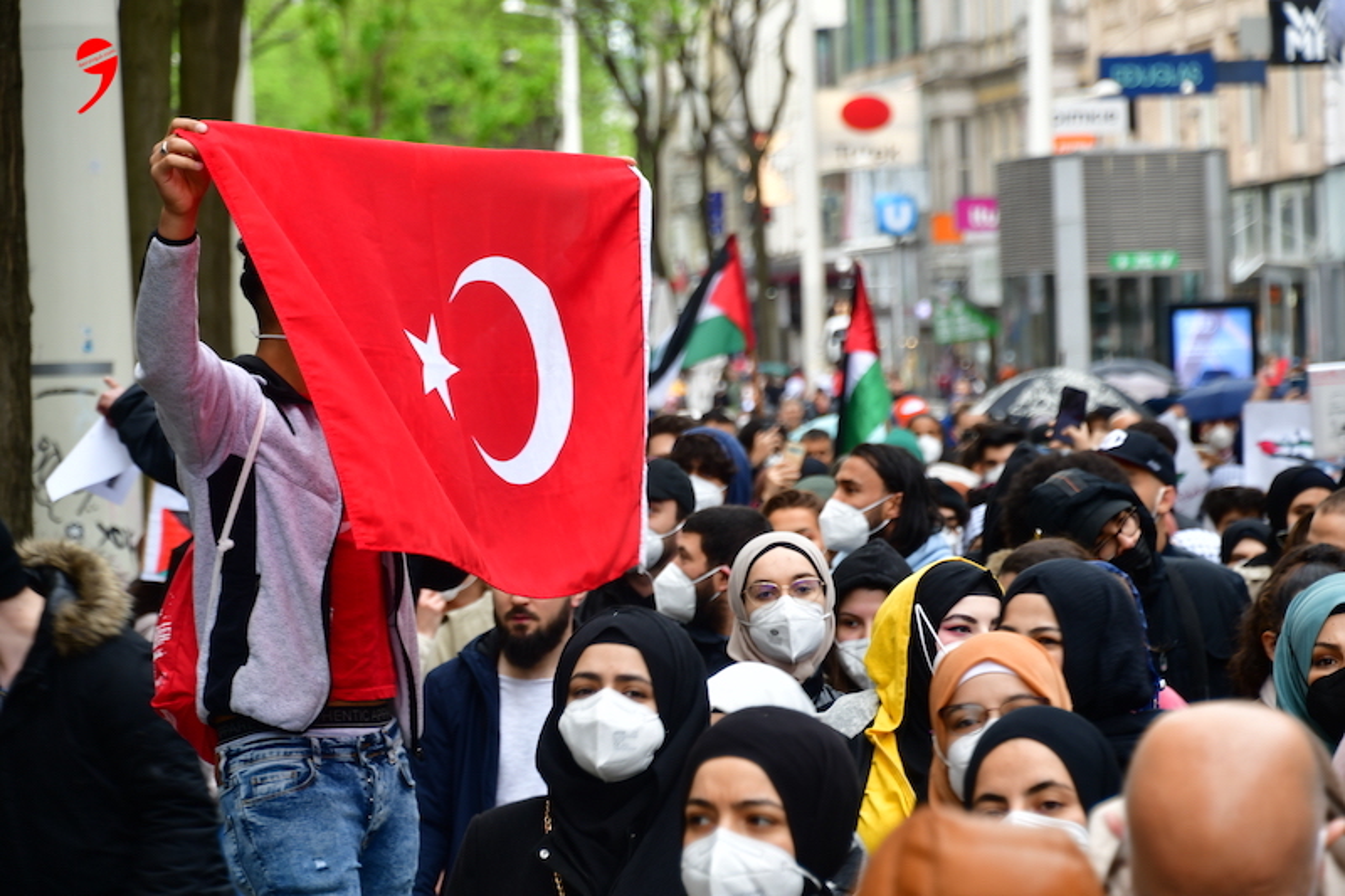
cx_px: 672
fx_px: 6499
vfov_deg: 7.9
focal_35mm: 174
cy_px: 448
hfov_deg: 11.8
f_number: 5.6
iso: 100
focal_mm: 116
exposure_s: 1/40
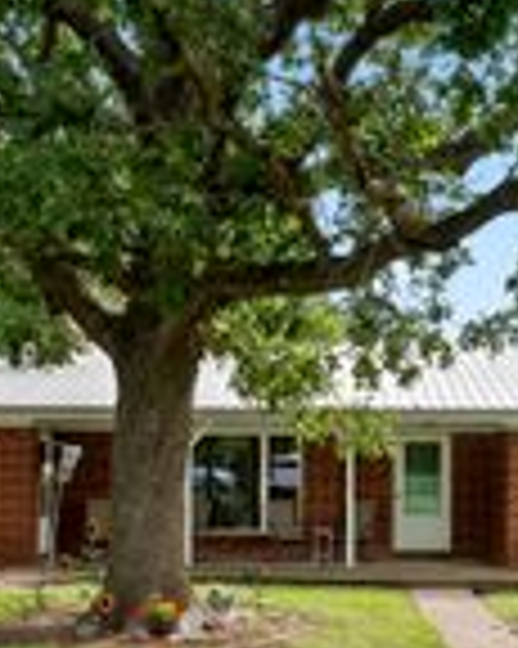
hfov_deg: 29.1
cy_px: 475
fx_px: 998
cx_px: 302
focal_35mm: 52
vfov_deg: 35.3
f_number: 10
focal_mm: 16
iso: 200
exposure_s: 1/40
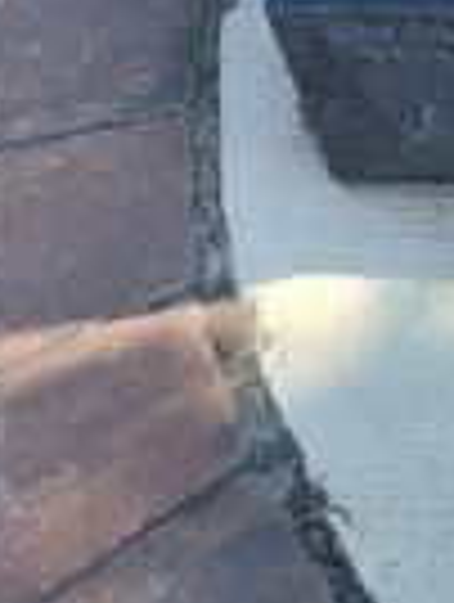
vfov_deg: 10.5
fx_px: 2388
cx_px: 1245
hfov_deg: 9.2
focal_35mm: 137
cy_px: -1161
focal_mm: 5.56
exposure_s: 1/594
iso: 100
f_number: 1.8
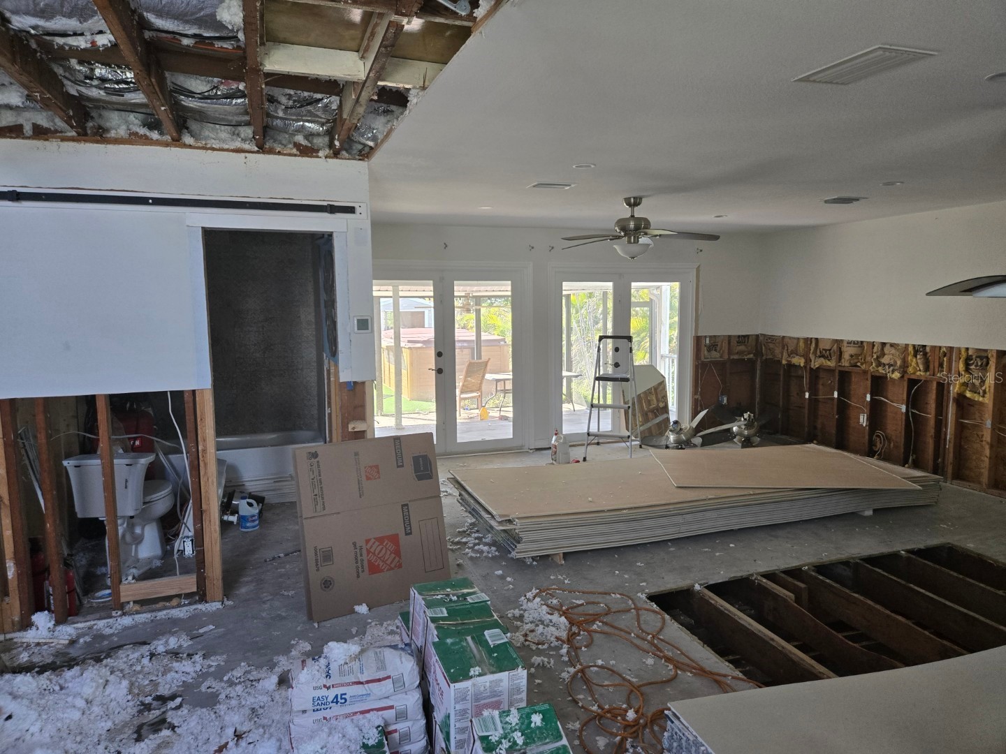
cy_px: 377
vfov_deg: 58.9
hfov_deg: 73.9
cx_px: 503
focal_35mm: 23
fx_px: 668
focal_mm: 5.4
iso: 160
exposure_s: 1/180
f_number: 1.8
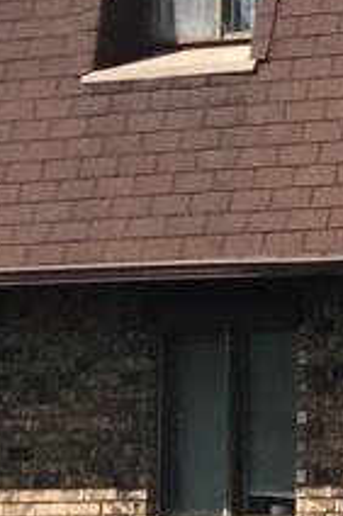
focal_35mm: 219
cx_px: 1693
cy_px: 499
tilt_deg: +2.3
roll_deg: +0.0
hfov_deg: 5.1
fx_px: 3135
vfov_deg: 9.4
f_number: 2.4
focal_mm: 3.3
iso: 25
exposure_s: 1/1087
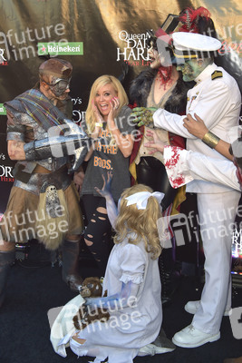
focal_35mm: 36
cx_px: 121
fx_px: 363
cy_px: 182
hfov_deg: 36.9
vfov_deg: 53.1
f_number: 4.5
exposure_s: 1/320
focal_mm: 36
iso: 250
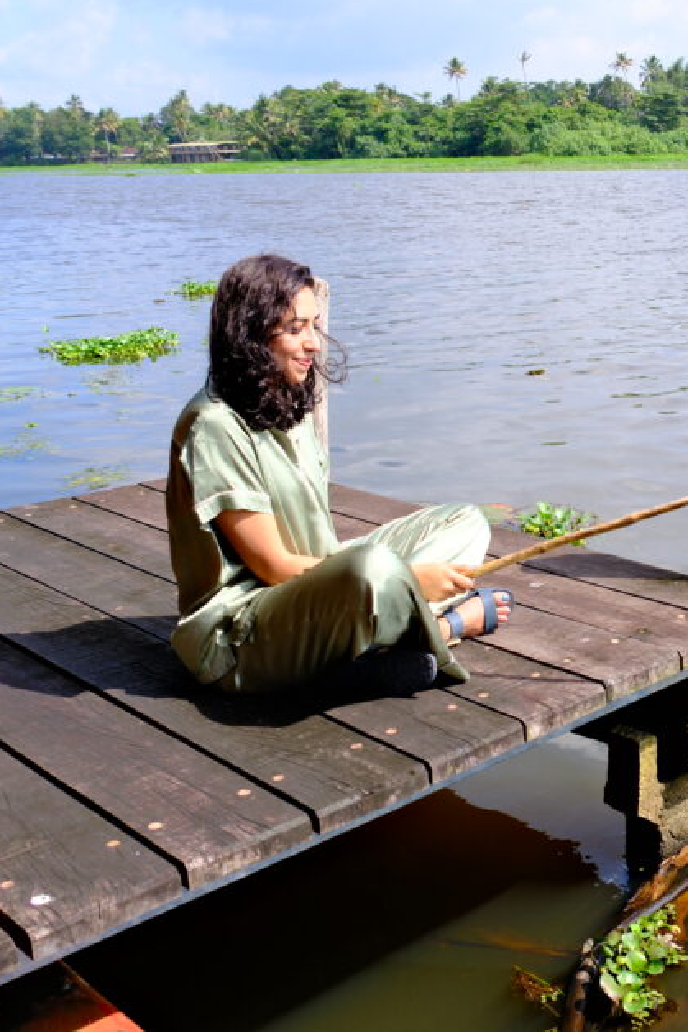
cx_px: 721
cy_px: 472
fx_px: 1261
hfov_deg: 28.3
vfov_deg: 44.5
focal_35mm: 44
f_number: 5.6
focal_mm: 18
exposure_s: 1/320
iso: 250
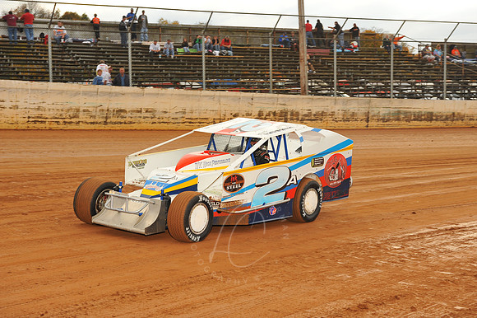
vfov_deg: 19.4
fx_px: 927
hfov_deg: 28.9
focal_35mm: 70
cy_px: 159
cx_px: 238
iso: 640
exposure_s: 1/320
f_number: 8
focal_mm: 70
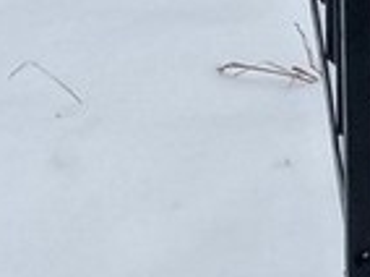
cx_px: 1217
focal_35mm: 188
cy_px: -510
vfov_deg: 7.1
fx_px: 2006
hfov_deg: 8.4
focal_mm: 4.25
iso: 32
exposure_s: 1/259
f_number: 1.8
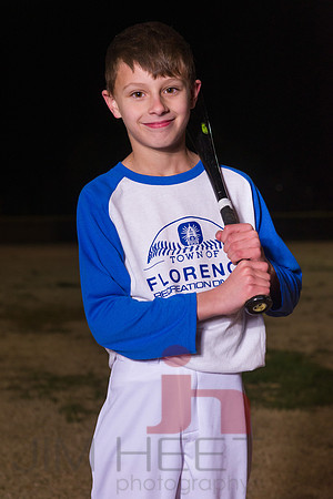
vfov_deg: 24.8
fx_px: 1138
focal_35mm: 82
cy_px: 250
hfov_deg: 16.7
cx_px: 166
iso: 2000
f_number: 5.6
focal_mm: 82
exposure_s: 1/500
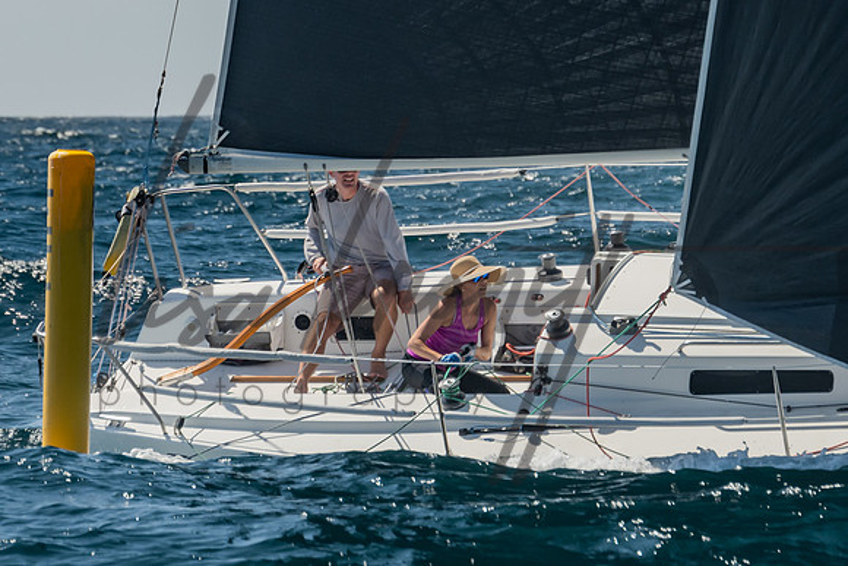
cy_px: 50
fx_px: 8719
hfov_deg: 5.6
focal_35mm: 370
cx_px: 314
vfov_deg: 3.7
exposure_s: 1/320
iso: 160
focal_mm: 140
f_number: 6.3
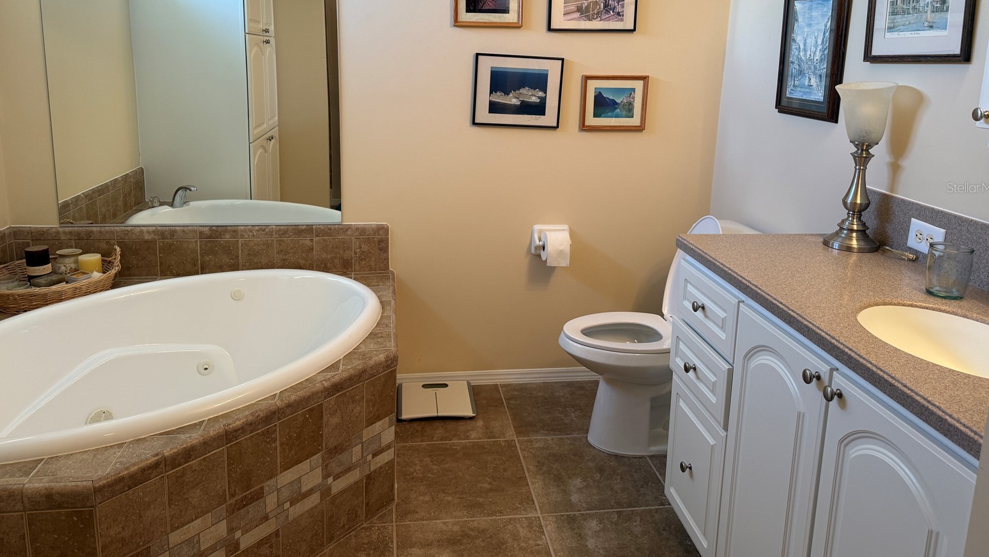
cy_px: 187
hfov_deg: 69.8
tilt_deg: -10.7
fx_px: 708
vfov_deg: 42.4
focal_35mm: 27
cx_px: 496
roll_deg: -1.6
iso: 100
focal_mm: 6.76
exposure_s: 1/60
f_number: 1.78
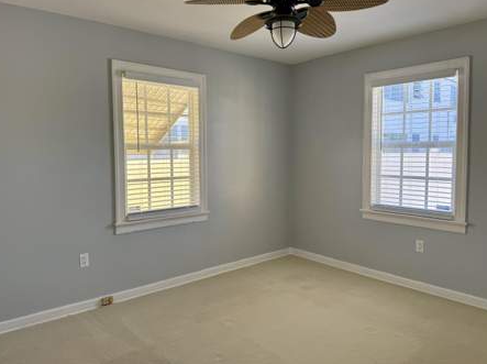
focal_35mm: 26
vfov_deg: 52.9
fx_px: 365
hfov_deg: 67.4
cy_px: 169
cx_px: 236
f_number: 1.78
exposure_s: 1/318
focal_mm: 6.76
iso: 100
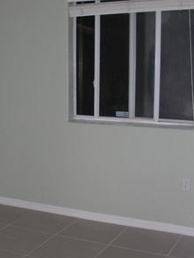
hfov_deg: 23.5
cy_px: 137
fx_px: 463
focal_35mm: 62
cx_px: 52
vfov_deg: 31.2
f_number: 2.8
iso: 200
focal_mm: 6.3
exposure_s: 1/60
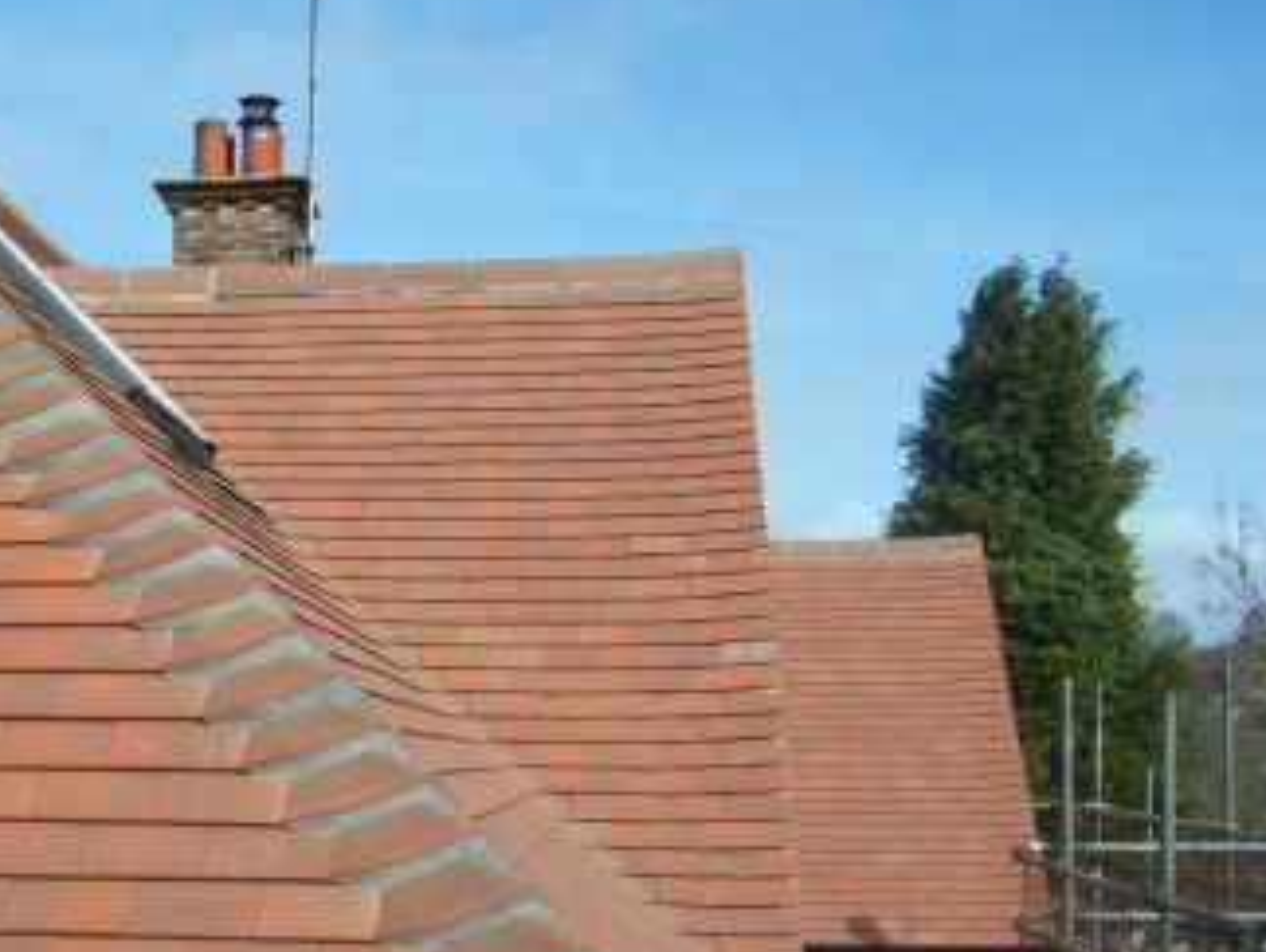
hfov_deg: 33.0
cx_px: 298
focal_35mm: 57
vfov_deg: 25.5
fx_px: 2087
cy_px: 690
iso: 80
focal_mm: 6
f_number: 4.8
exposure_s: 1/504
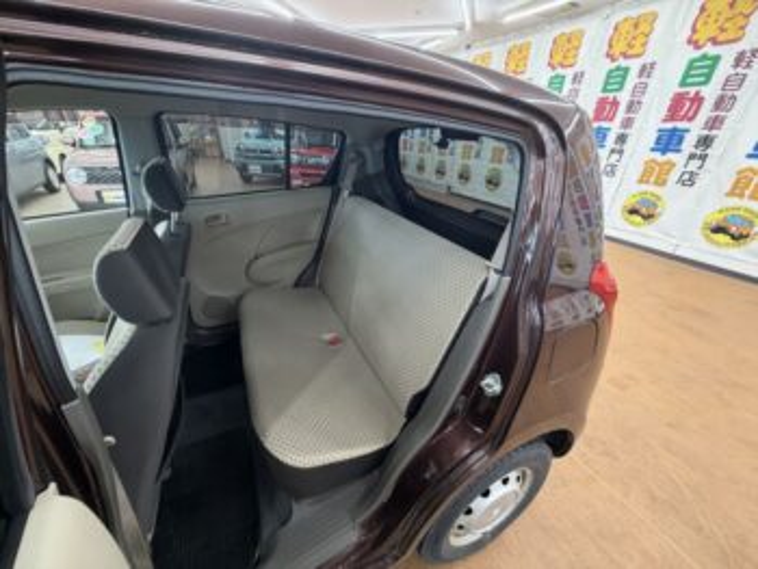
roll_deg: -2.1
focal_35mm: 14
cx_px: 379
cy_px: 284
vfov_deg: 85.7
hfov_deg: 102.0
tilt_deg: -26.4
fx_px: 307
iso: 250
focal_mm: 2.22
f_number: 2.2
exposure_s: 1/50
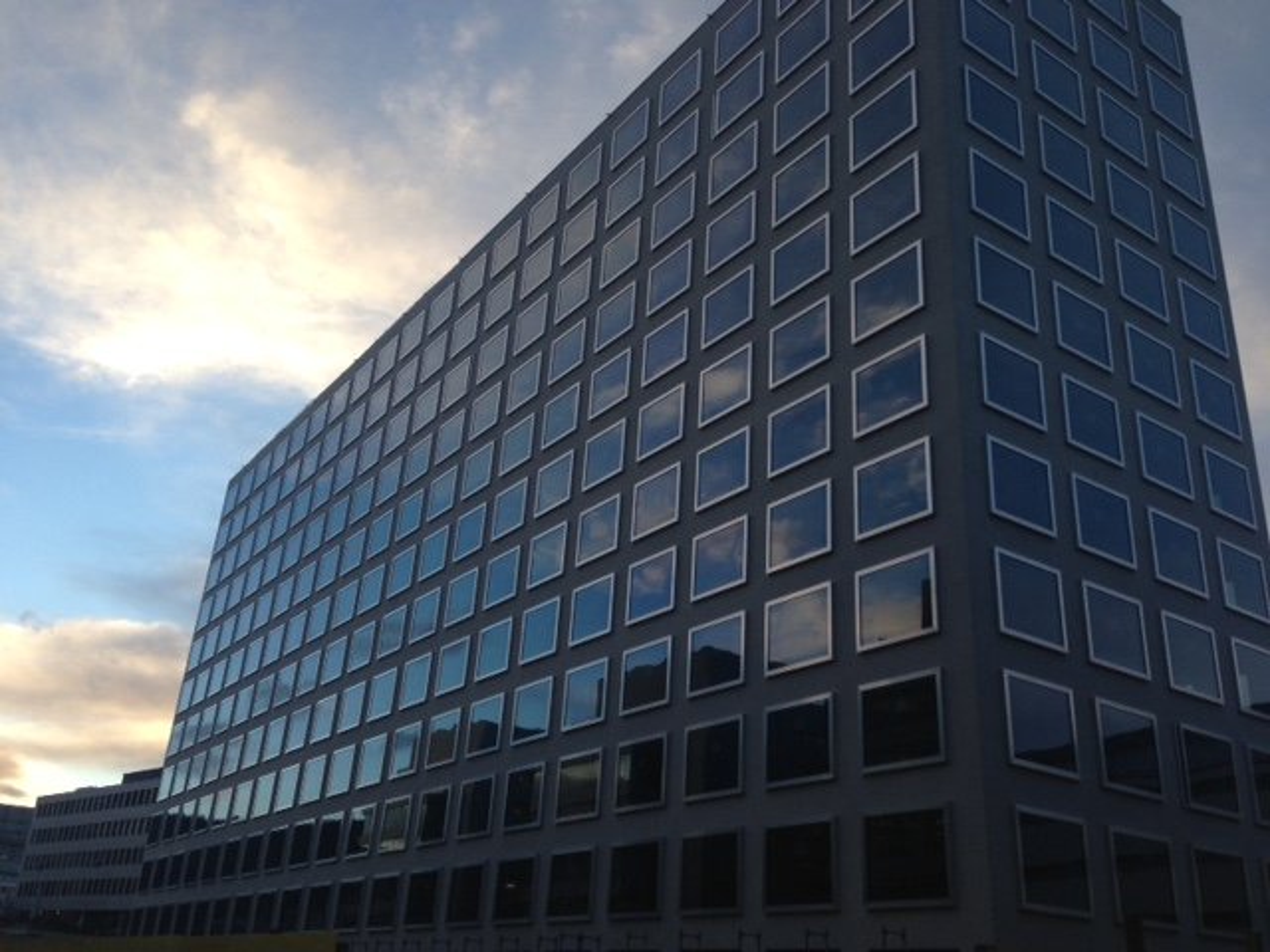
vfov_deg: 42.9
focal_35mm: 33
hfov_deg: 55.4
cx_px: 635
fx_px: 1211
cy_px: 476
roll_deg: -4.6
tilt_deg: +23.9
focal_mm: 4.12
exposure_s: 1/261
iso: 50
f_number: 2.4
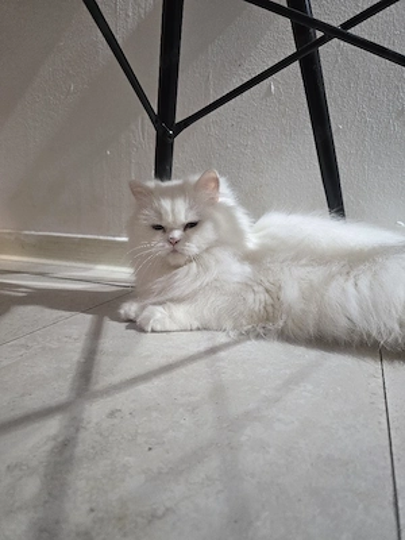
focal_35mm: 23
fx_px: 359
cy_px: 270
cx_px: 202
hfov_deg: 58.9
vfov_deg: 73.9
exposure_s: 1/101
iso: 500
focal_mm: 6.3
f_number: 1.7
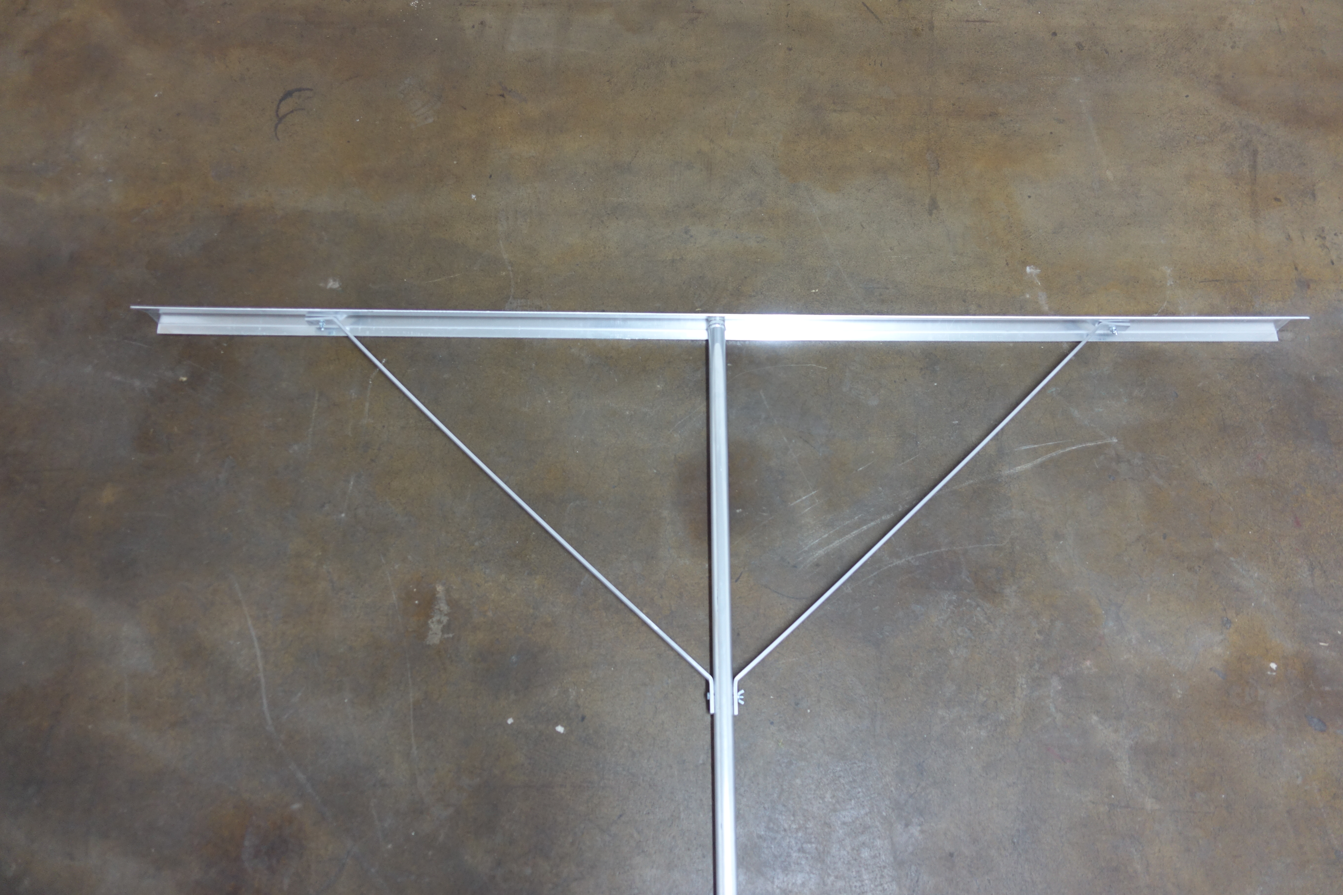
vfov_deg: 53.1
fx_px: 895
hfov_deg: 73.7
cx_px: 672
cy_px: 448
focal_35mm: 24
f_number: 1.8
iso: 250
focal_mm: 8.8
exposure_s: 1/30
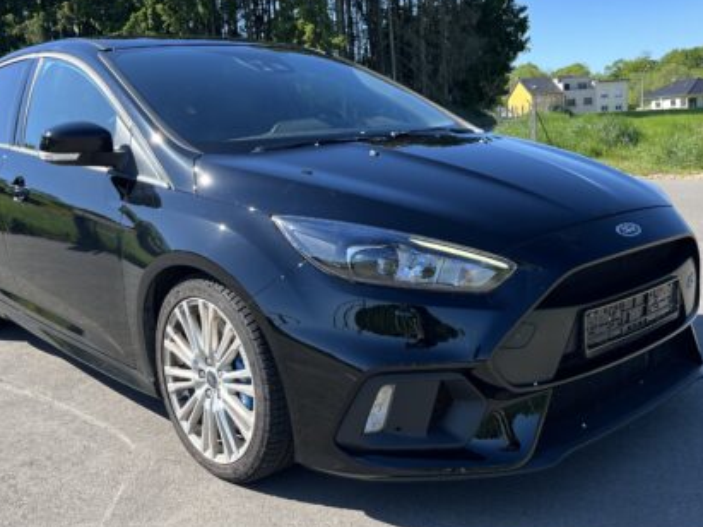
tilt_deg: -11.6
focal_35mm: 38
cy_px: 277
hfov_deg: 49.0
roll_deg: +3.5
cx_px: 376
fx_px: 771
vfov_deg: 37.7
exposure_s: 1/1186
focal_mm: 5.1
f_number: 1.6
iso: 50
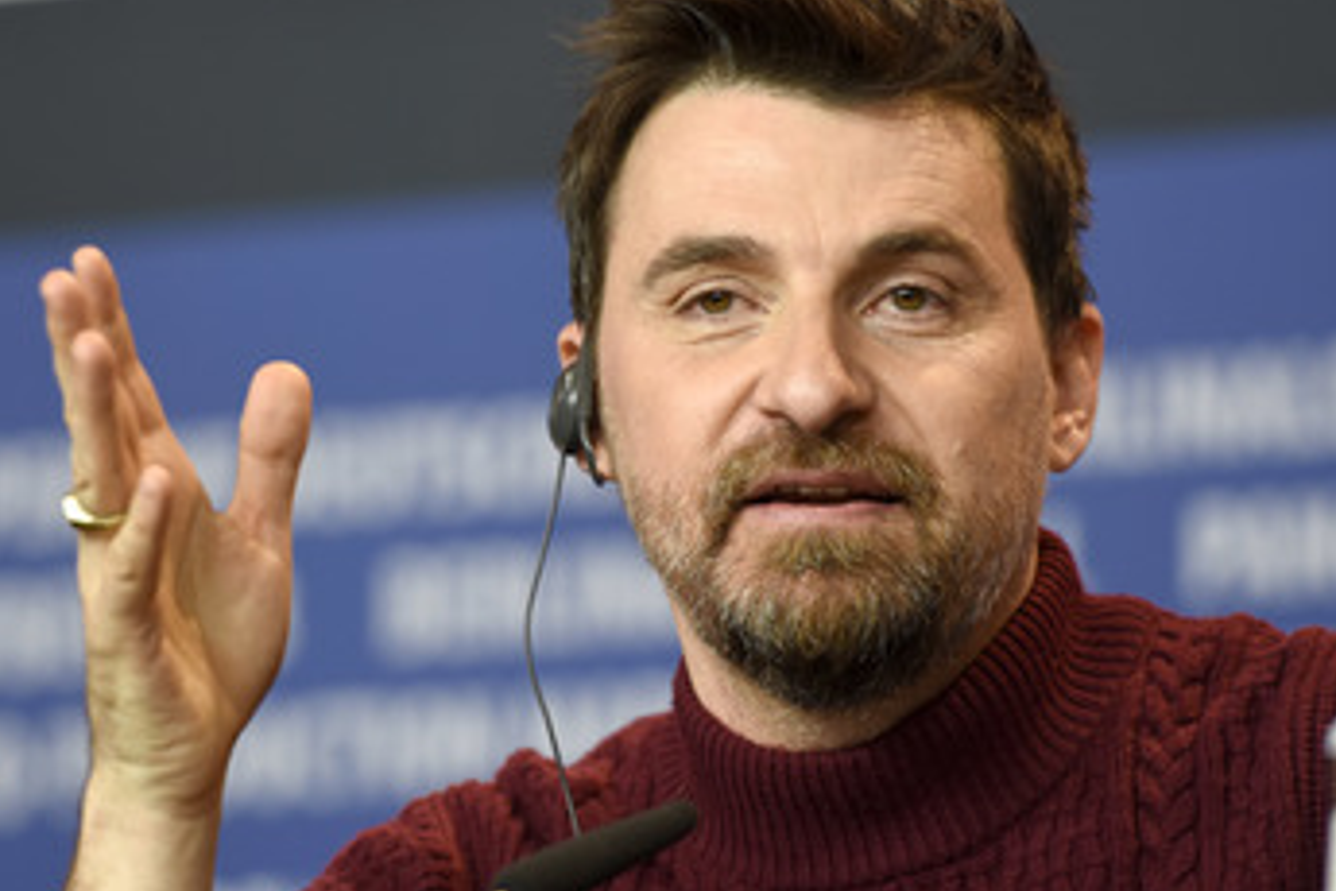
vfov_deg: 3.5
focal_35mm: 392
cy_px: 430
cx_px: 548
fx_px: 14546
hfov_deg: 5.3
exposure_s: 1/320
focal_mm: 200
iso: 640
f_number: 3.2
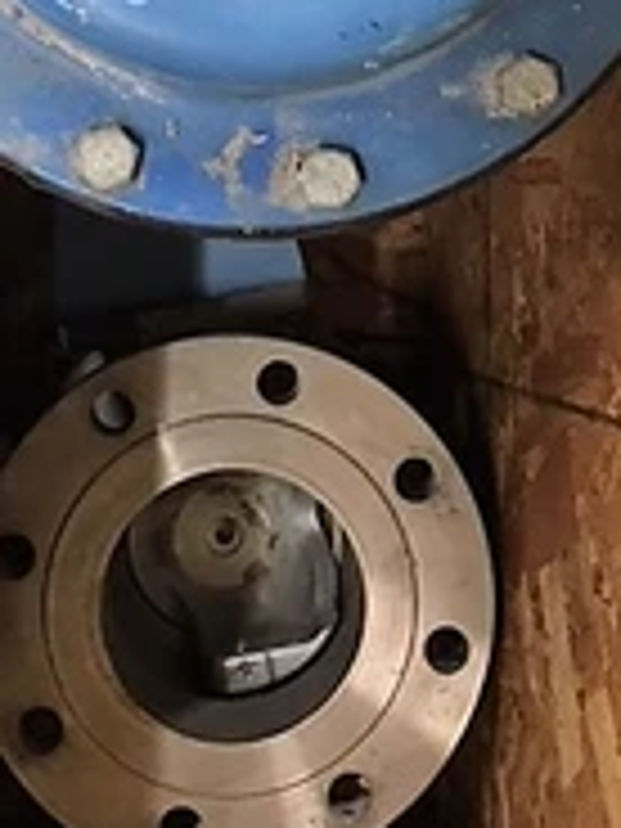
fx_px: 1507
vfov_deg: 29.6
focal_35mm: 63
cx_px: 279
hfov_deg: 23.3
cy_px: 99
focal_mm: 4.15
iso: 200
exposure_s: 1/15
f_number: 2.2
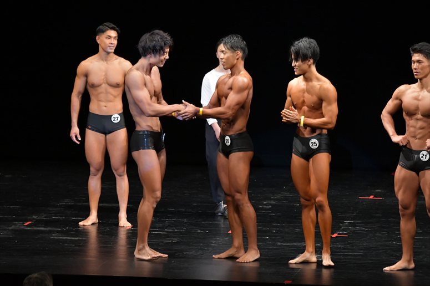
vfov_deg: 6.1
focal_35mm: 225
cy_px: 143
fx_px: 2686
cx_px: 215
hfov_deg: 9.2
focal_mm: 150
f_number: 5.6
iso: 3200
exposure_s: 1/400
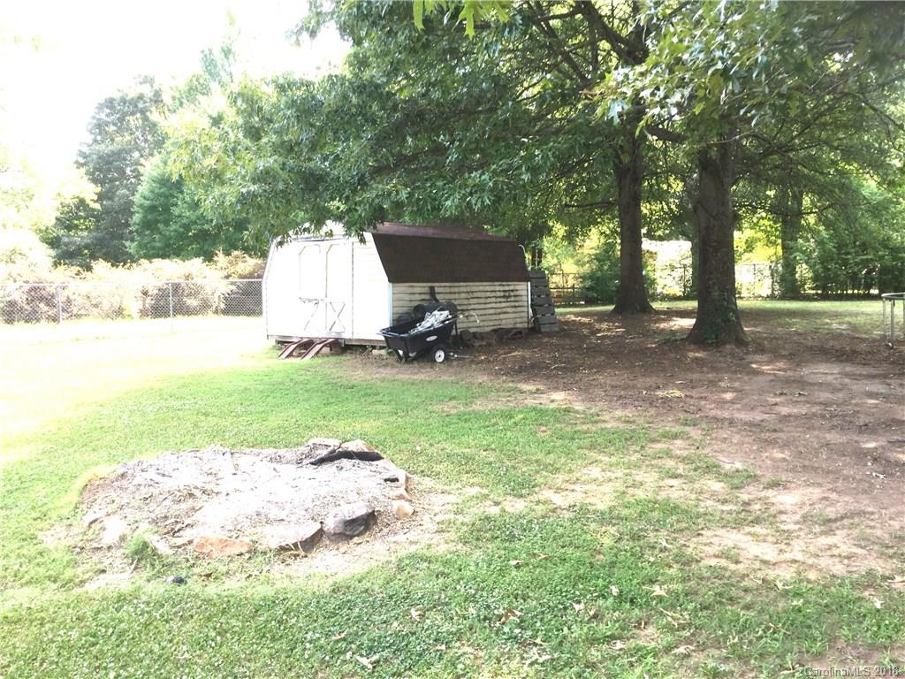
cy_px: 340
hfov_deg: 58.4
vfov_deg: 45.4
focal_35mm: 31
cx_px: 452
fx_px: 810
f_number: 2.4
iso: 40
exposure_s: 1/120
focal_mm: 3.3
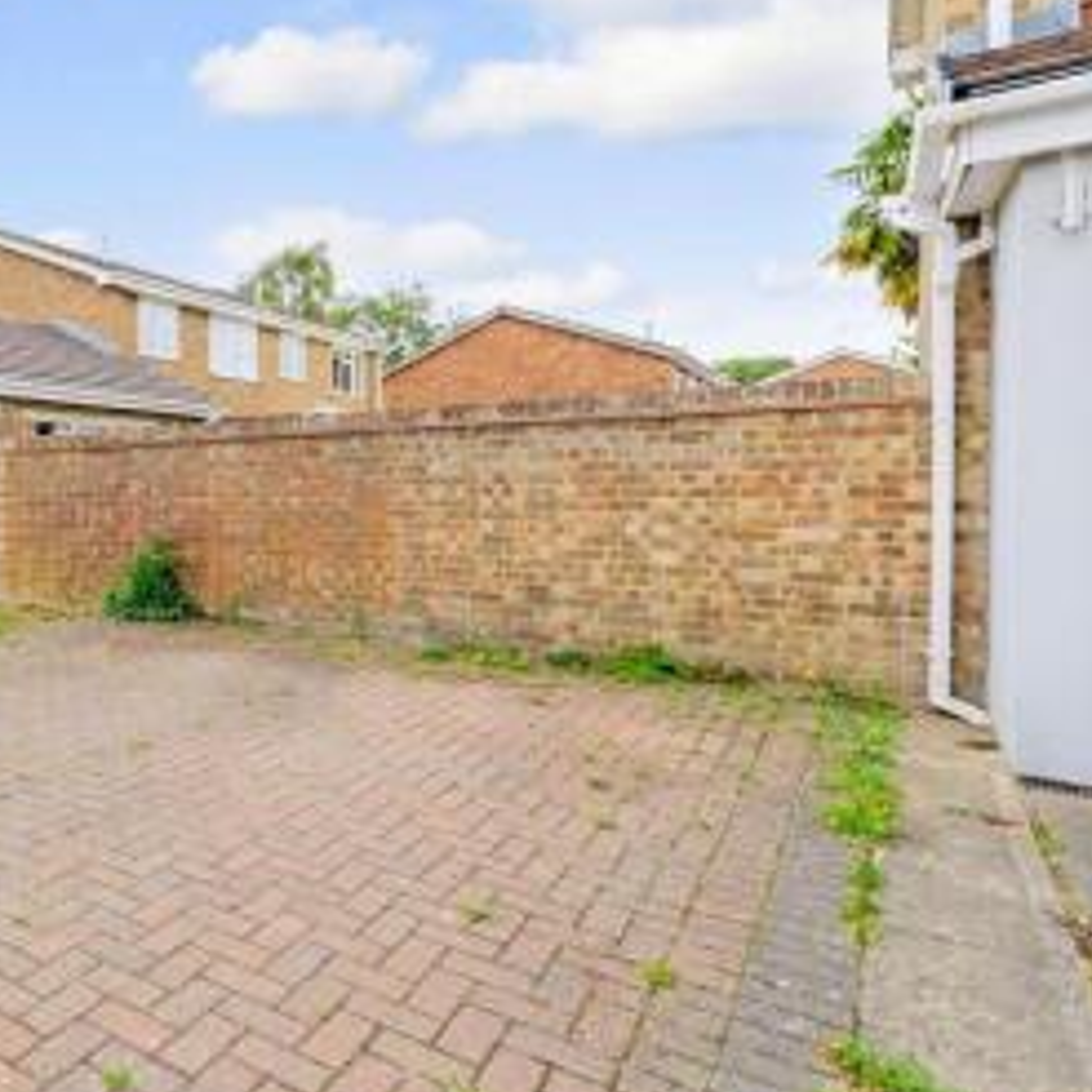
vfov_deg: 67.2
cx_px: 93
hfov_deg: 57.1
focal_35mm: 23
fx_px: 821
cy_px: 513
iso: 100
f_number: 8
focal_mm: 14
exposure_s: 1/200
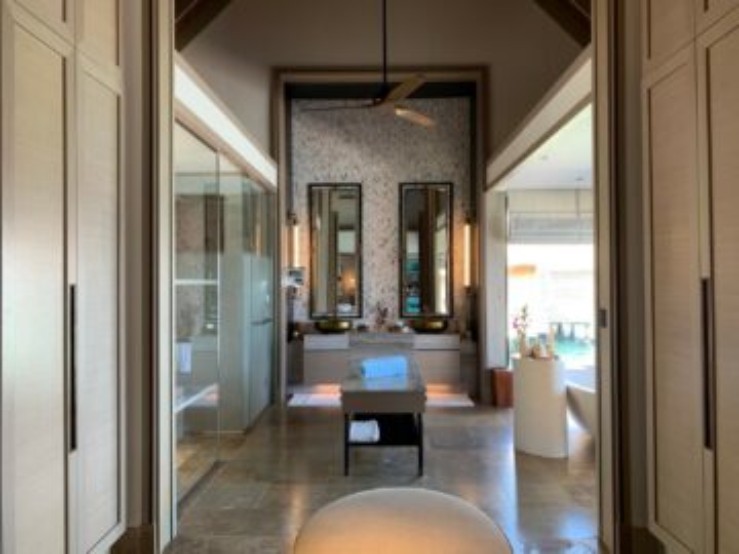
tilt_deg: +1.4
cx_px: 370
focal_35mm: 26
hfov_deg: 67.3
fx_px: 555
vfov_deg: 53.1
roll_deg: -1.1
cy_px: 277
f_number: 1.8
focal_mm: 4.25
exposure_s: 1/50
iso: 50
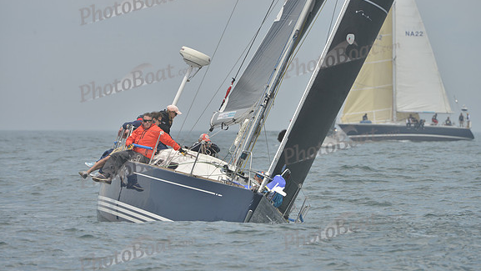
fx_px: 5371
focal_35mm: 421
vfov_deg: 2.9
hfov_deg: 5.1
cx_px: 240
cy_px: 112
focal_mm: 400
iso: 280
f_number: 9
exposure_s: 1/800
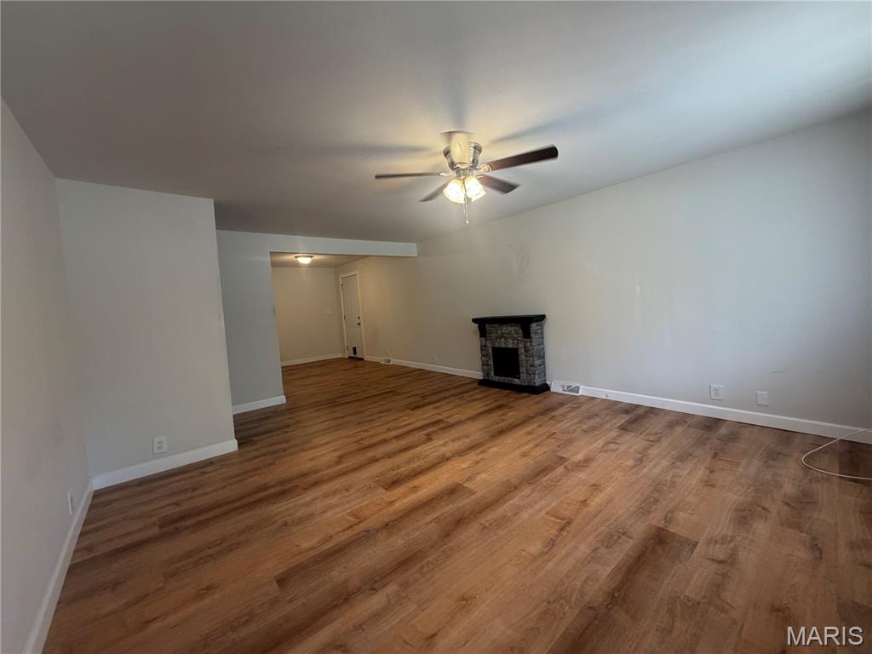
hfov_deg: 102.1
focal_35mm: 14
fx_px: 353
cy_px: 327
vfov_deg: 85.7
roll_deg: +4.2
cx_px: 436
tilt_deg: -3.2
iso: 200
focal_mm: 2.22
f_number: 2.2
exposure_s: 1/60
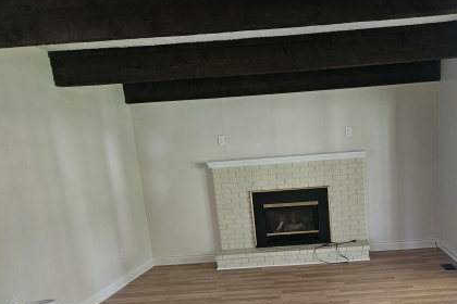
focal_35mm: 38
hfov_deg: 49.8
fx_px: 482
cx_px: 306
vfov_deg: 33.6
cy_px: 258
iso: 500
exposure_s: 1/60
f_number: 1.8
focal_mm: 5.4
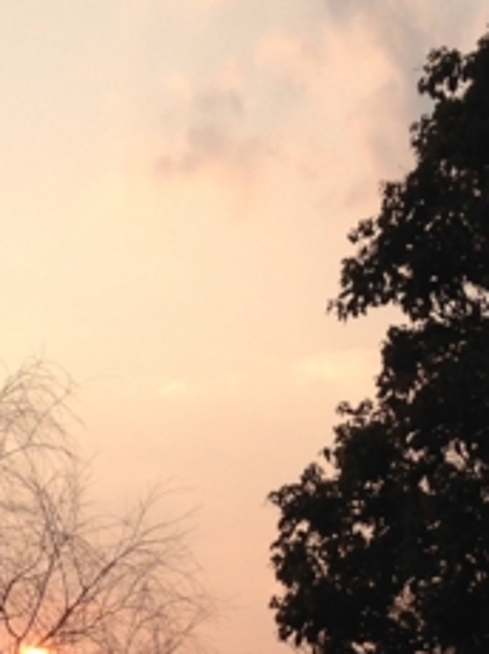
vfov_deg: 16.2
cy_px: 862
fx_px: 2170
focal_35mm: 115
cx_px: 190
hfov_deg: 12.8
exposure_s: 1/1323
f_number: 2.4
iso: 50
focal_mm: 4.12
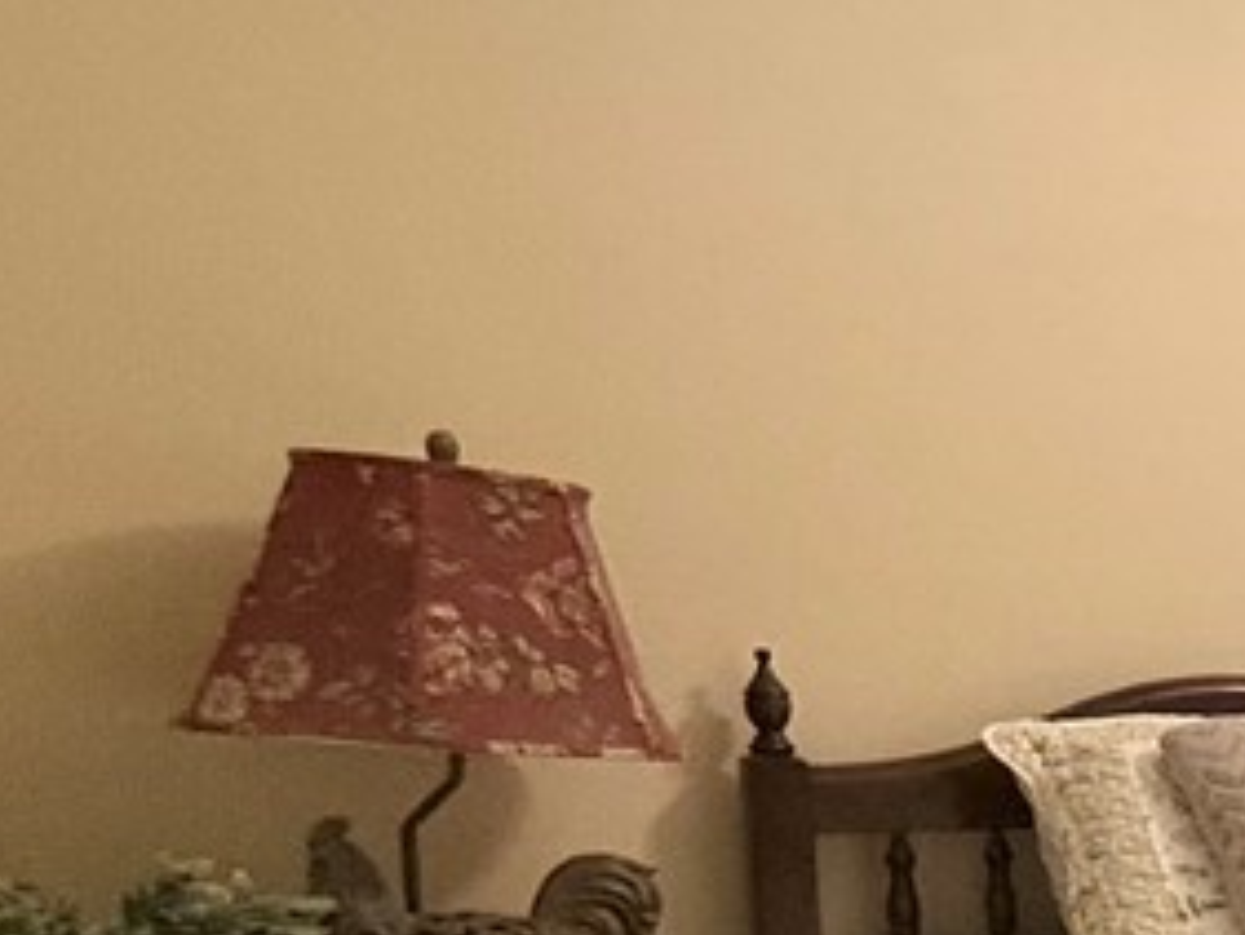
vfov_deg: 26.7
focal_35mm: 51
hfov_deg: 23.9
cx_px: 2096
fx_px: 1835
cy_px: 984
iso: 400
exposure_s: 1/60
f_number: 2.2
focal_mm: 2.22
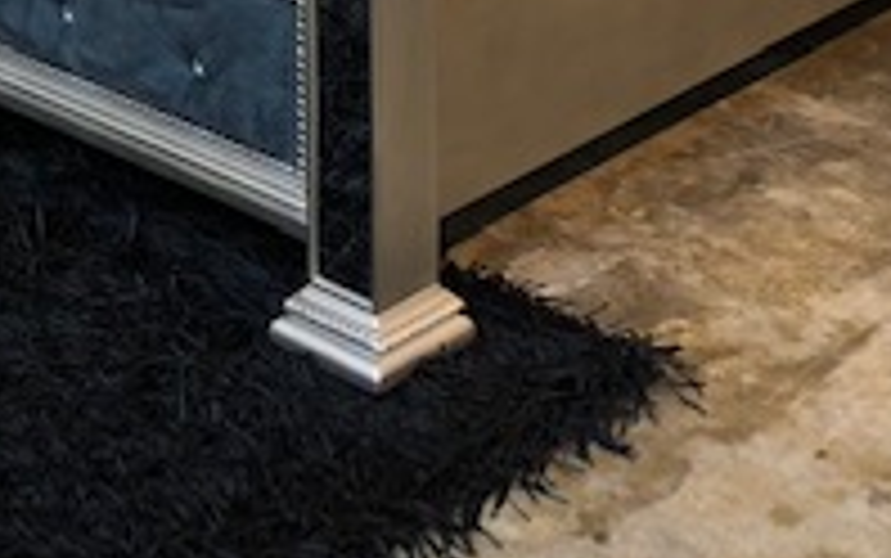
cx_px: 266
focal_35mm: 96
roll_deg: +0.6
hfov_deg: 21.5
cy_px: -508
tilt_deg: -9.8
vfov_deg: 12.3
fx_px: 2332
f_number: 1.8
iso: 40
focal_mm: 3.99
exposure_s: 1/15
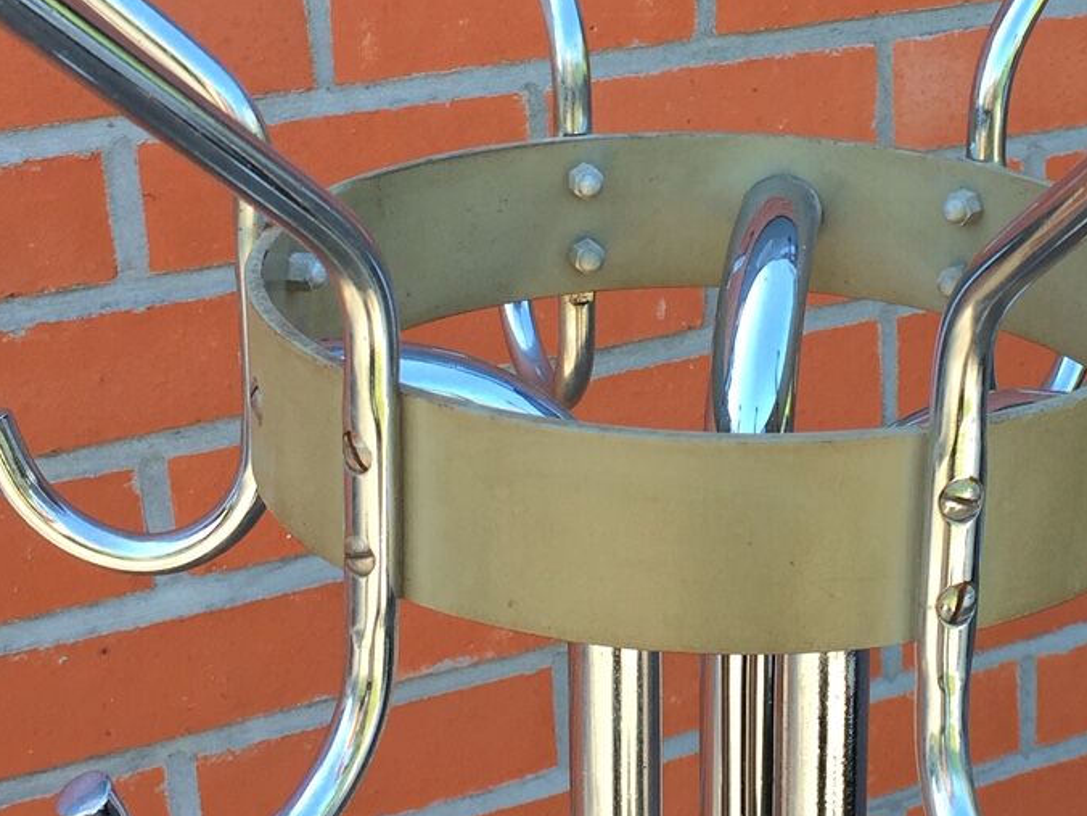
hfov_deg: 27.5
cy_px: 285
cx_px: 793
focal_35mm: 70
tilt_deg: -18.9
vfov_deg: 20.9
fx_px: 2198
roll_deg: +0.5
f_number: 2.2
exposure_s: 1/194
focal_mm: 4.15
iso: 32
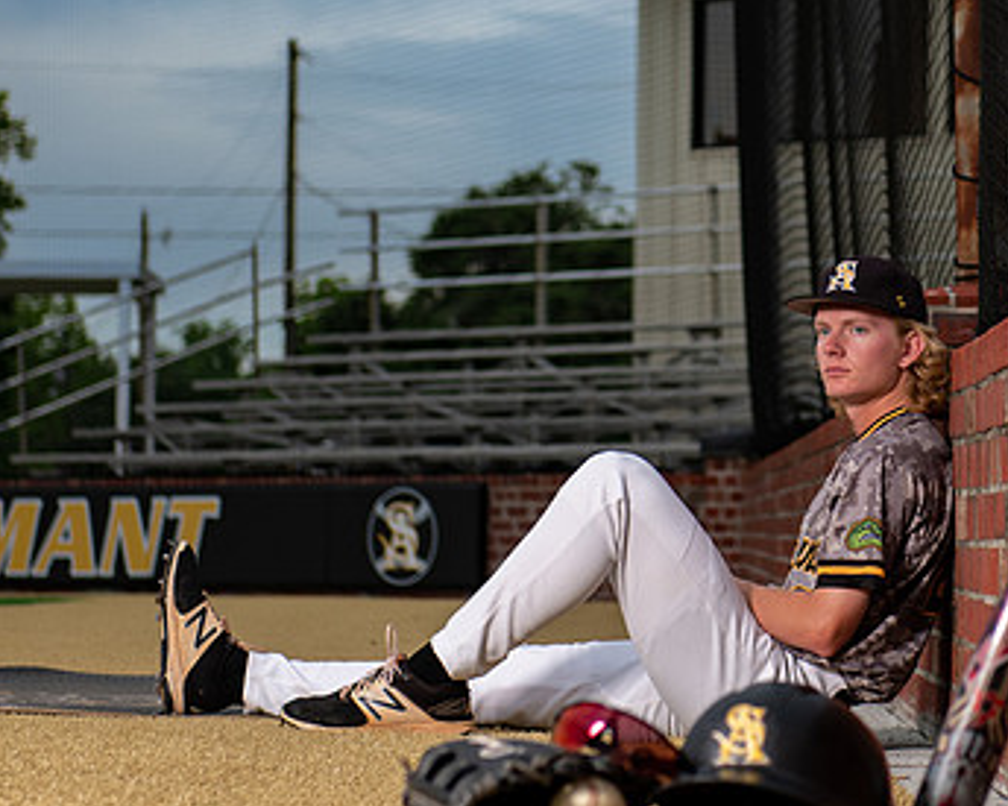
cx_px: 855
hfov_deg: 11.8
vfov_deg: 9.5
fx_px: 4832
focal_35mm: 162
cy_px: 118
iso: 250
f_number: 3.5
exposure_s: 1/800
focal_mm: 66
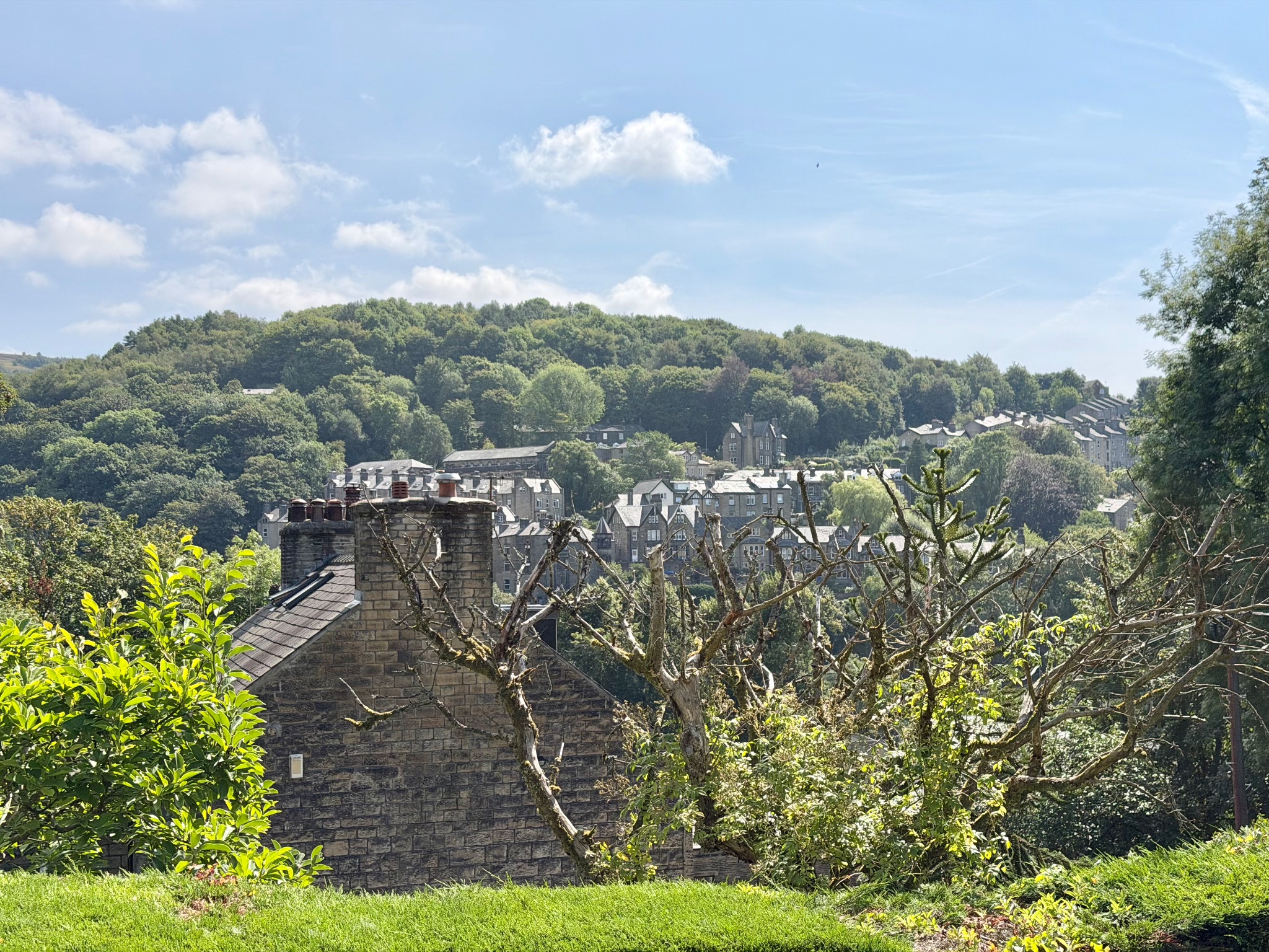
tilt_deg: +2.9
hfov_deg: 39.7
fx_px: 1760
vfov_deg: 30.3
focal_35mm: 48
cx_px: 634
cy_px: 476
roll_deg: +1.9
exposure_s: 1/8772
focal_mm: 6.76
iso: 64
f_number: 1.78
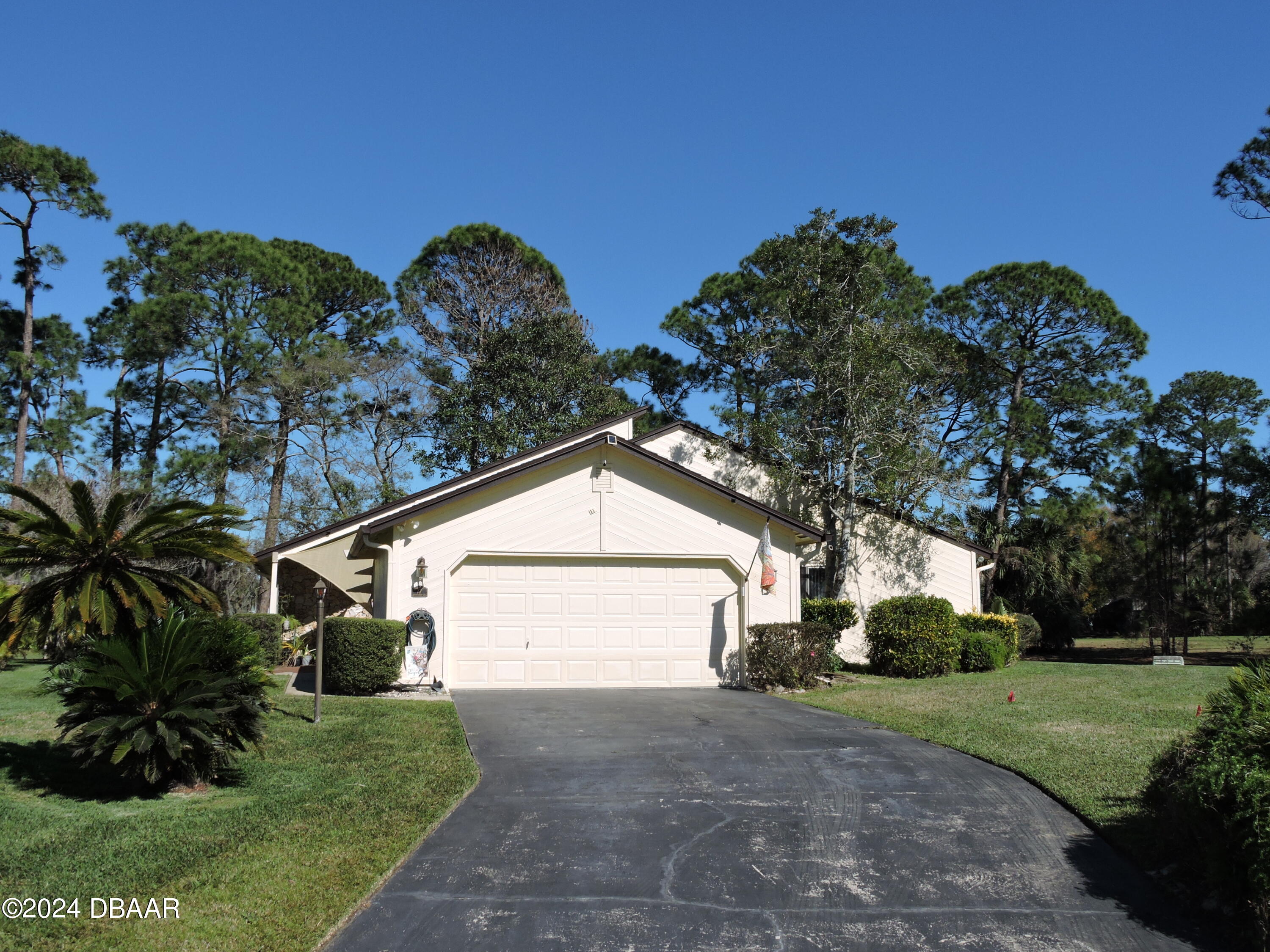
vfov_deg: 42.9
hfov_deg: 55.4
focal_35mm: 33
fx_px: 1211
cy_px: 476
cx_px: 635
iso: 100
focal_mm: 5.9
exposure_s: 1/1250
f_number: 4
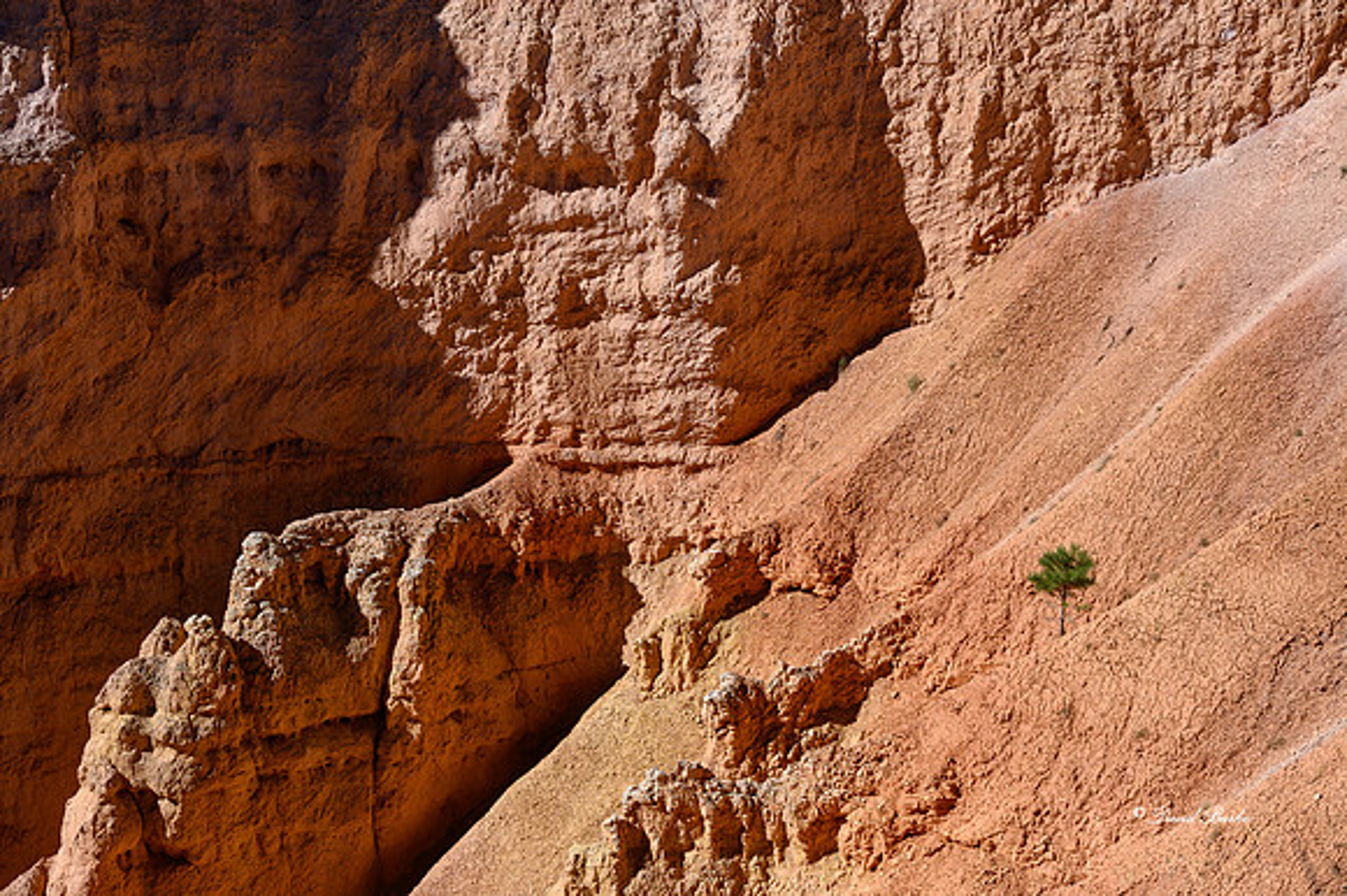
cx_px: 674
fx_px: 2244
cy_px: 448
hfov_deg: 33.4
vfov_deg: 22.6
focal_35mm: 60
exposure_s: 1/1000
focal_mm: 60
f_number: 6.3
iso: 100
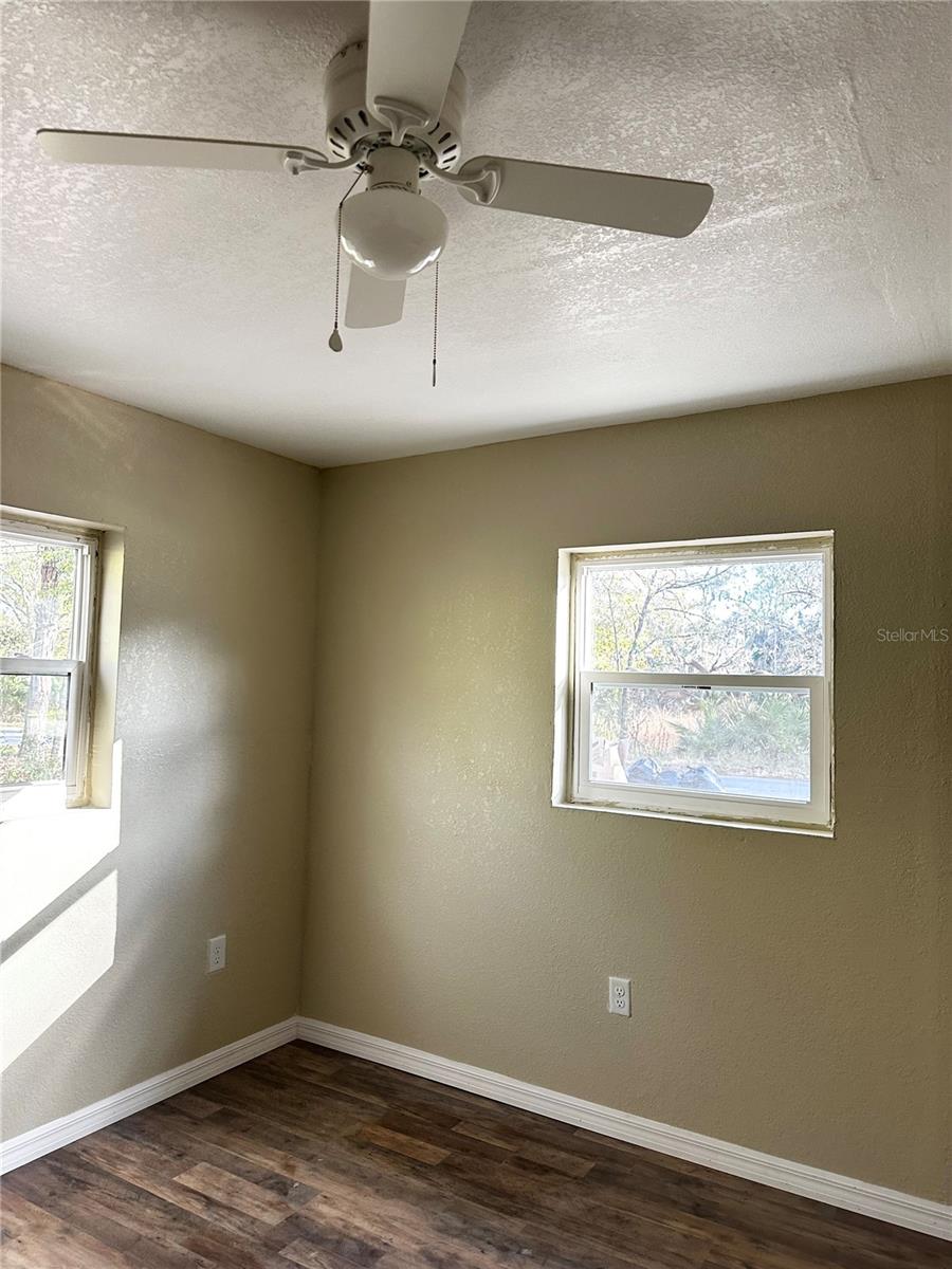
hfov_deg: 56.8
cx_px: 476
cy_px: 634
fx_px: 880
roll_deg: -3.1
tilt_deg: +6.7
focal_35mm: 24
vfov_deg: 71.6
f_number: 1.78
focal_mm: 6.86
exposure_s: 1/121
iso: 200
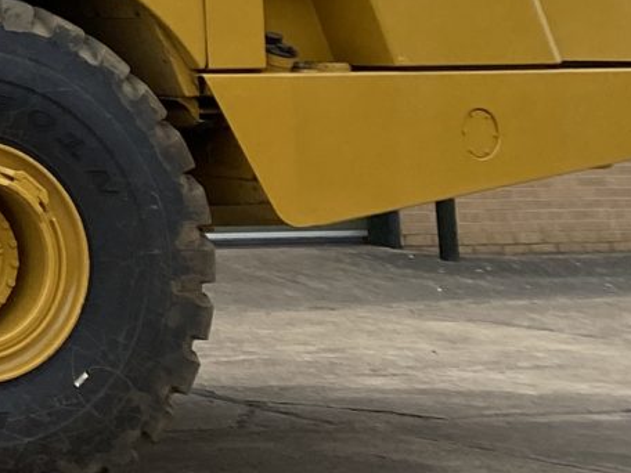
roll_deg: +0.4
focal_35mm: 146
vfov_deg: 9.8
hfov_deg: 10.8
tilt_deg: +9.0
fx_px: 2661
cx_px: -1024
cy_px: -302
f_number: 1.8
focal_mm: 4.25
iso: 32
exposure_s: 1/3610
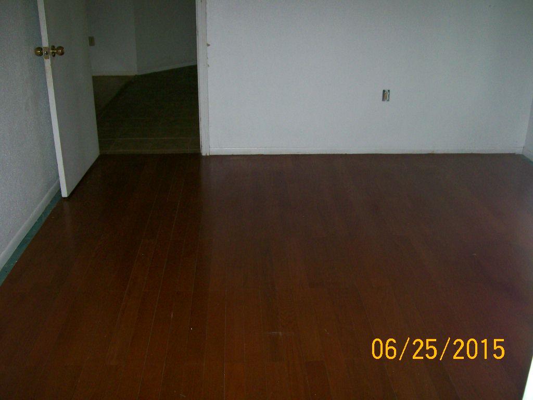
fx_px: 554
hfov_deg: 51.4
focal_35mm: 36
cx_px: 266
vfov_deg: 39.7
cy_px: 200
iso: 140
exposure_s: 1/64
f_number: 2.7
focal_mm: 6
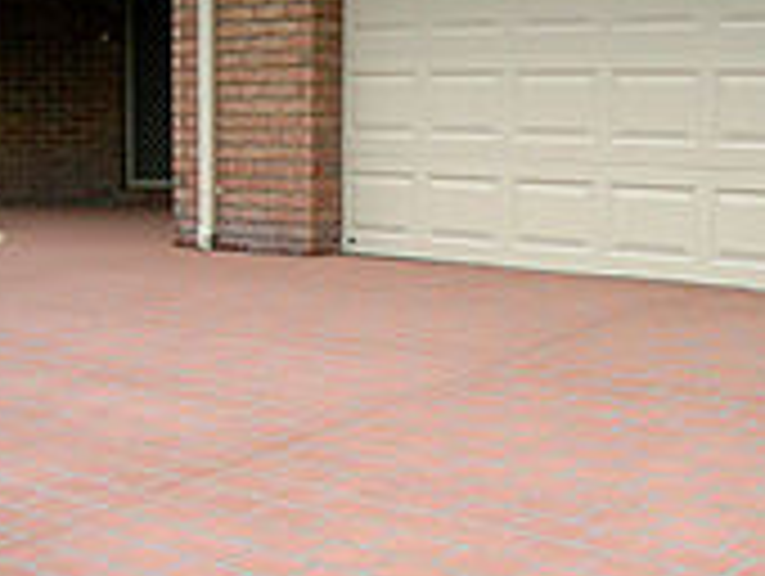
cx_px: 392
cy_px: 416
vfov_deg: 20.4
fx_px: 1593
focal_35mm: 72
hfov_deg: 27.0
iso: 50
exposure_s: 1/328
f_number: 2.8
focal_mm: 5.4
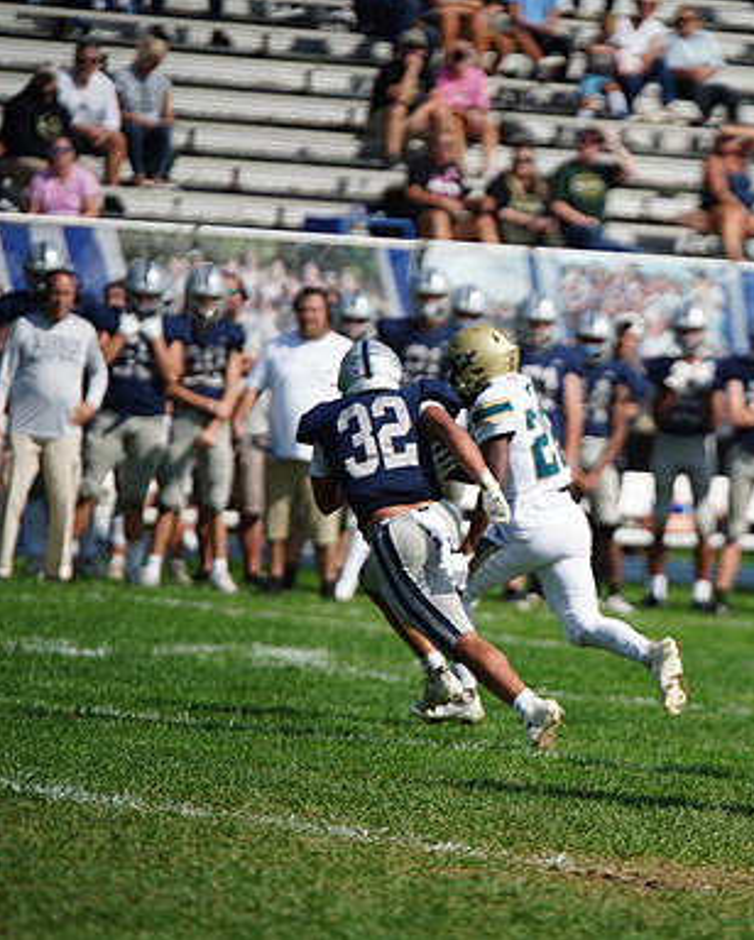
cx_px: 688
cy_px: 469
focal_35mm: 388
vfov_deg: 5.0
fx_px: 10806
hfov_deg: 4.0
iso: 400
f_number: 2.8
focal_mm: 274
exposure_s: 1/6400
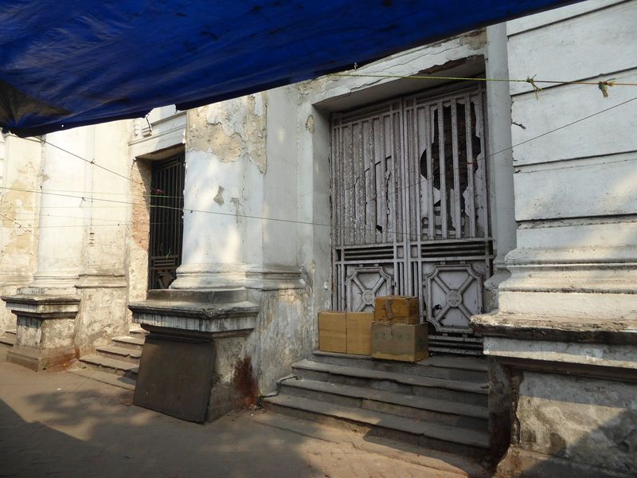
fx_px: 460
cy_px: 239
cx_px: 318
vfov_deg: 54.9
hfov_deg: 69.4
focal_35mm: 25
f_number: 3.3
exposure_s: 1/320
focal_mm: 4.3
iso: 80
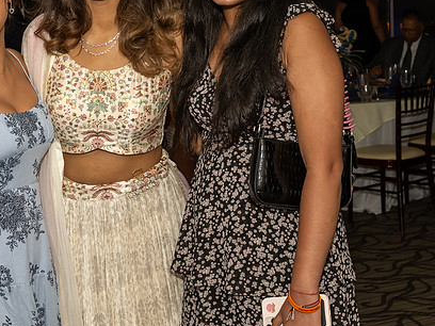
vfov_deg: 17.5
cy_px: 84
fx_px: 1056
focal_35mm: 84
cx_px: 142
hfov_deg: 23.2
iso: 800
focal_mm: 34
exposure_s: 1/250
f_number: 7.1
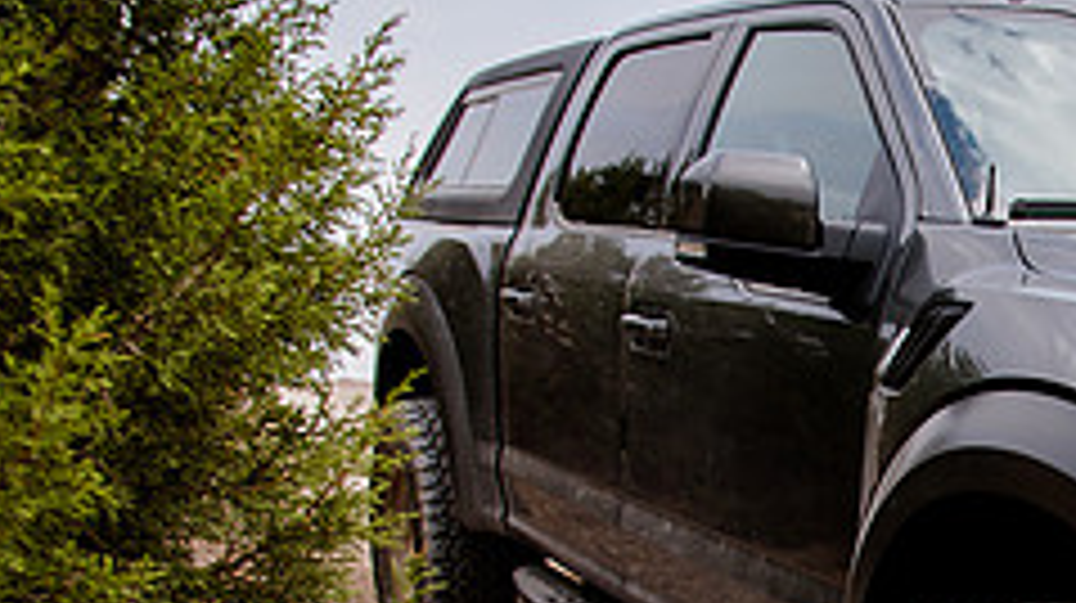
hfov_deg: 30.8
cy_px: 598
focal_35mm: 61
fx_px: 1739
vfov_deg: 19.1
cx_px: 1171
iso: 200
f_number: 5.6
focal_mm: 24
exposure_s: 1/200
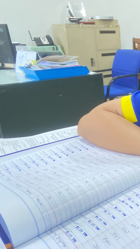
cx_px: 167
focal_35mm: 39
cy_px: 117
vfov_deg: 51.6
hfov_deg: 27.0
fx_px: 257
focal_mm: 2.71
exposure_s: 1/50
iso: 250
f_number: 2.2
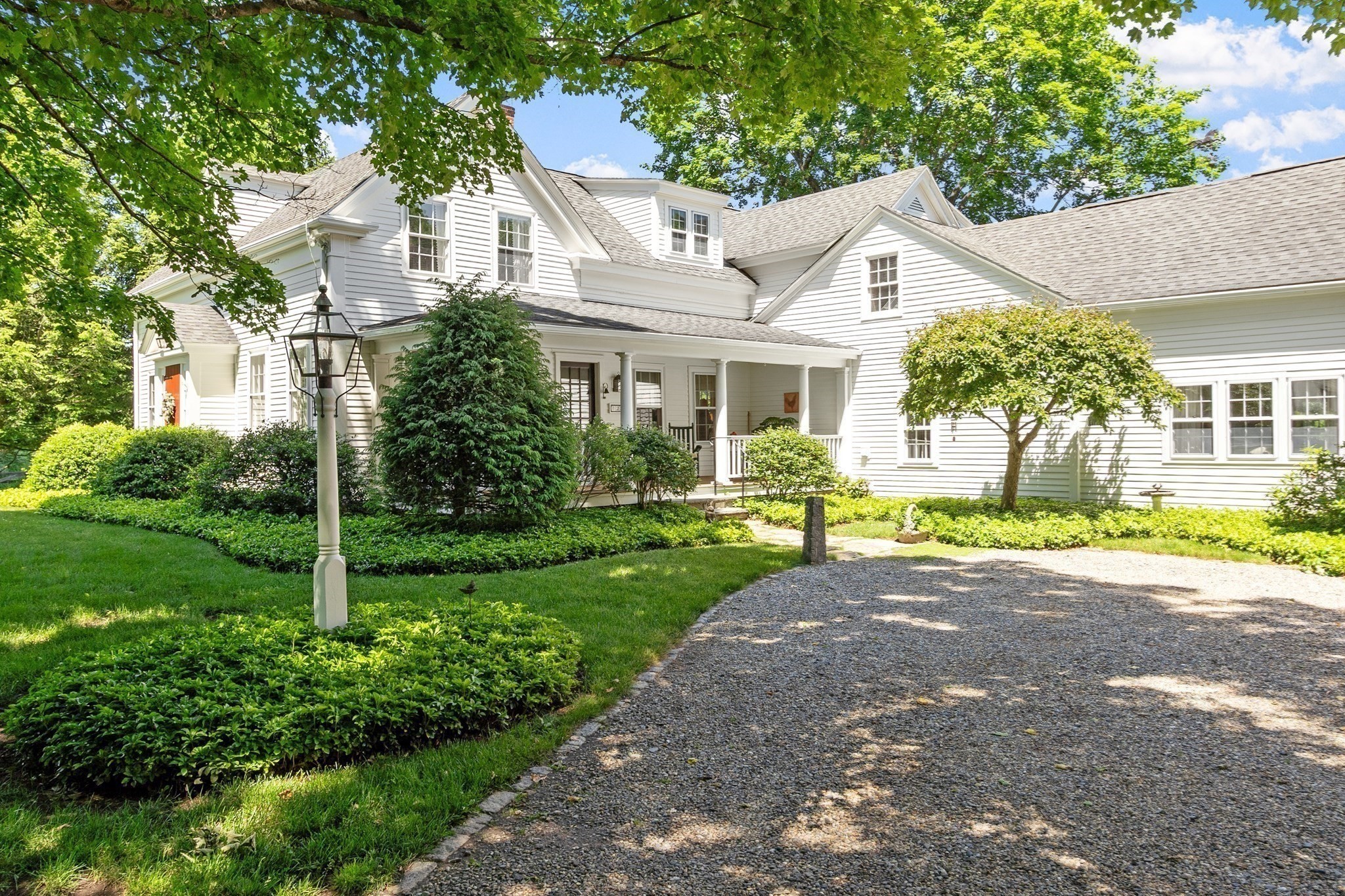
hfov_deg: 71.5
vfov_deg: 51.3
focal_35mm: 25
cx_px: 672
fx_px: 934
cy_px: 448
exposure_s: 1/125
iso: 160
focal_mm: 17
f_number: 8
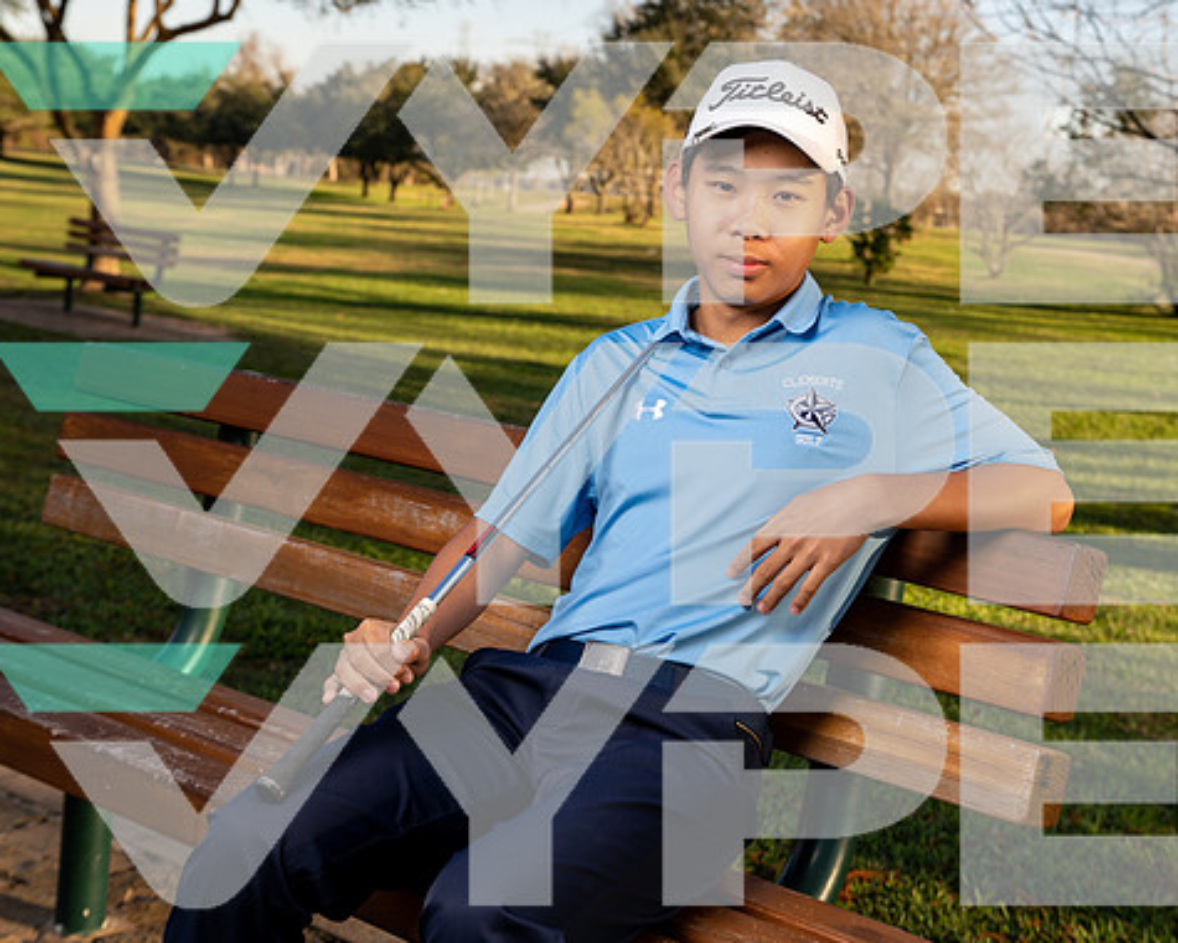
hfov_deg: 34.1
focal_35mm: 55
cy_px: 475
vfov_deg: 27.6
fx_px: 1918
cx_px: 622
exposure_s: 1/250
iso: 160
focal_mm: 48
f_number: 5.6
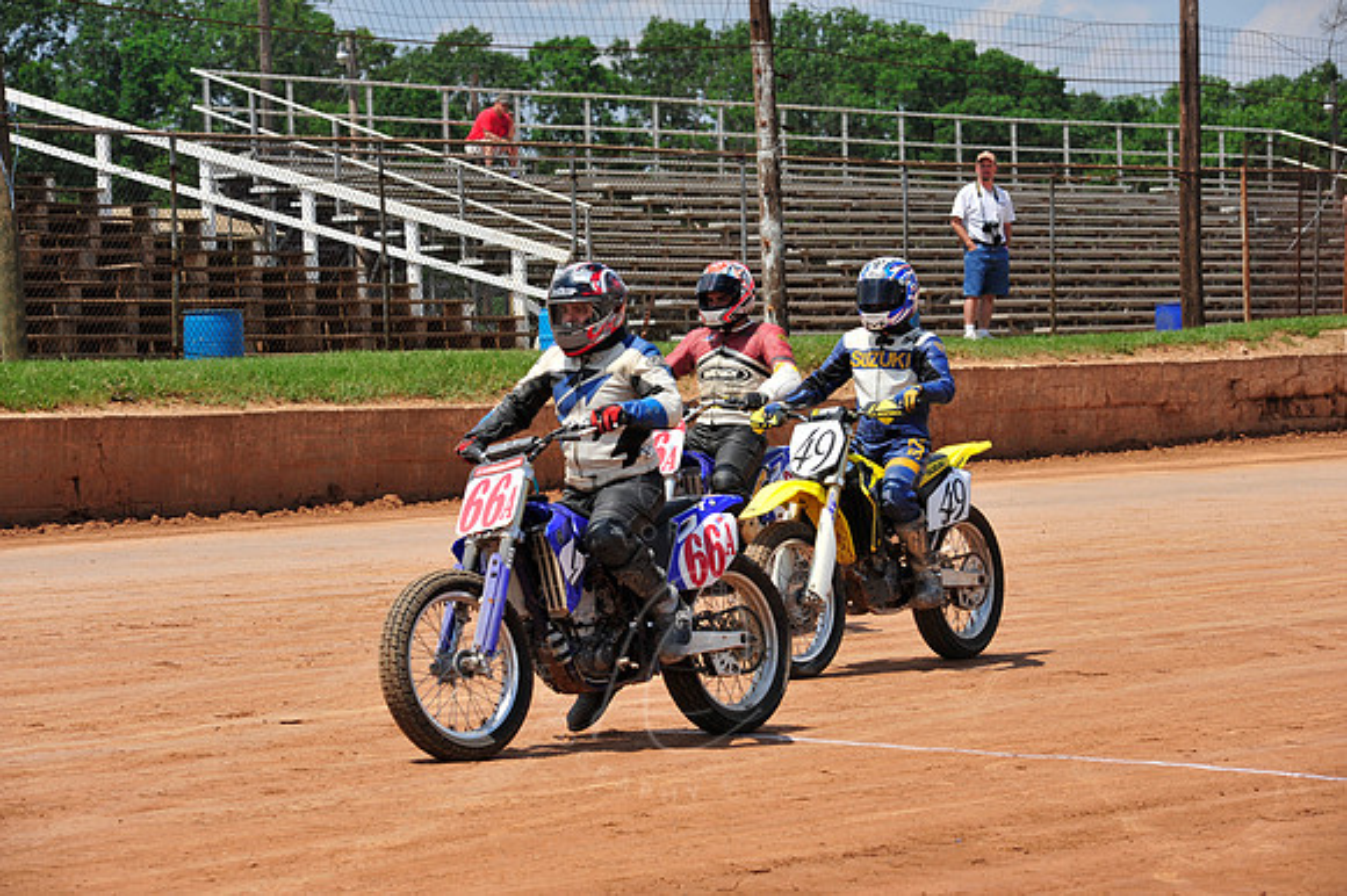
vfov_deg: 8.8
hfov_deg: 13.3
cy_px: 448
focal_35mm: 155
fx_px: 5796
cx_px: 674
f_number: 10
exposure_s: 1/400
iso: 200
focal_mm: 155
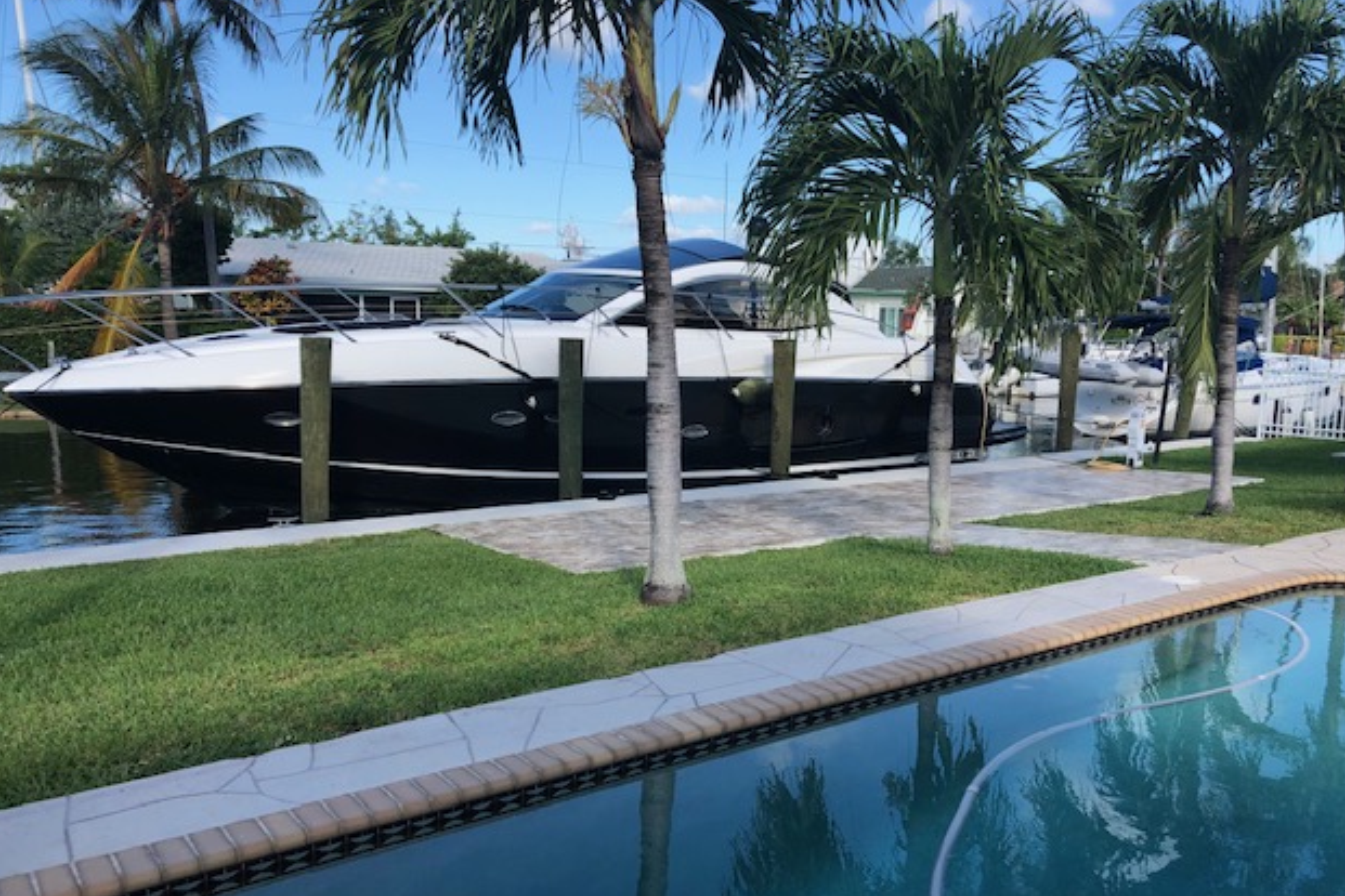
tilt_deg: -5.2
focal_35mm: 30
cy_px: 454
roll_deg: +1.0
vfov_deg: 43.6
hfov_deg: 61.9
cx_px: 687
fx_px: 1121
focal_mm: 3.99
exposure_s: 1/1130
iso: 20
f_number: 1.8
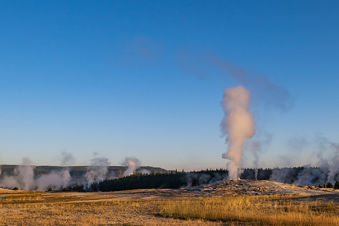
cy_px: 107
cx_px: 221
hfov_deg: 41.5
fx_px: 443
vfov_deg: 28.6
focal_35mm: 47
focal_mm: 34
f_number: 10
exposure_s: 1/800
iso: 560
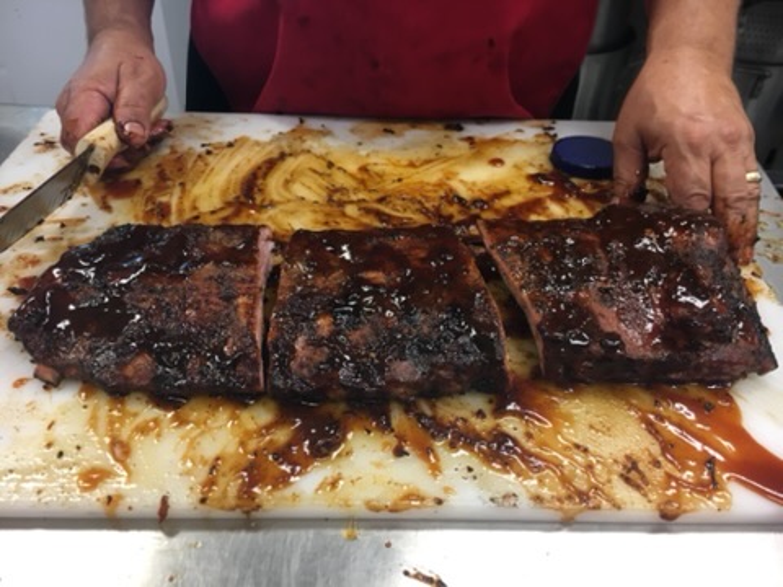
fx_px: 656
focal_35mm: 29
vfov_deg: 48.2
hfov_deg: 61.7
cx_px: 392
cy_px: 294
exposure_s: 1/30
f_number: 2.2
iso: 64
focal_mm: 4.15
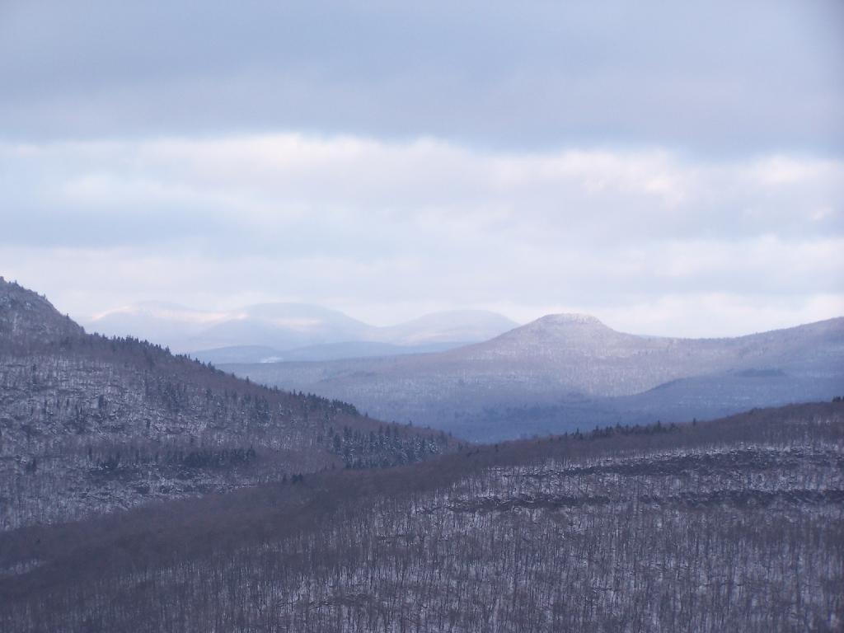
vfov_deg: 14.1
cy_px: 316
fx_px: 2560
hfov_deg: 18.7
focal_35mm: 105
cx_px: 422
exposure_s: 1/125
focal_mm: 17.5
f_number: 3.2
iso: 80
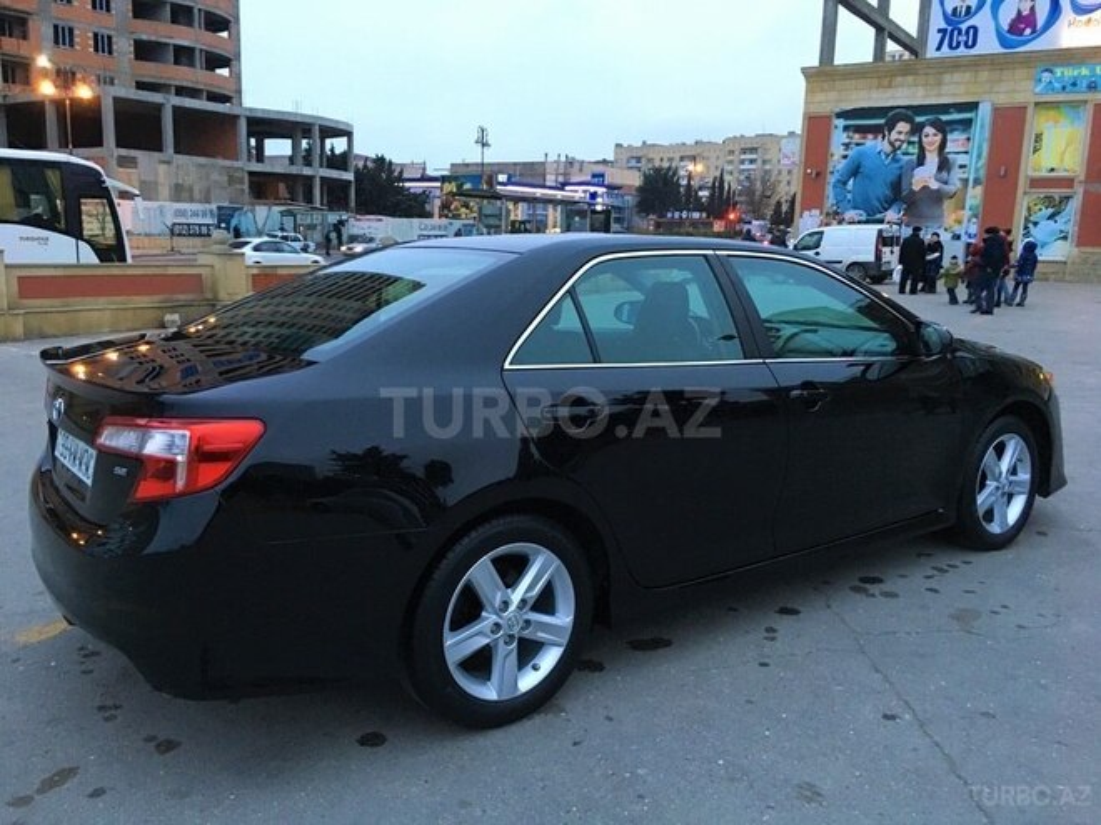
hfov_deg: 61.7
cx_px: 550
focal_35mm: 29
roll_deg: -2.9
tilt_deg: -10.2
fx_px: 922
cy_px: 412
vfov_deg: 48.2
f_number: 2.2
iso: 200
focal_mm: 4.15
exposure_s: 1/33
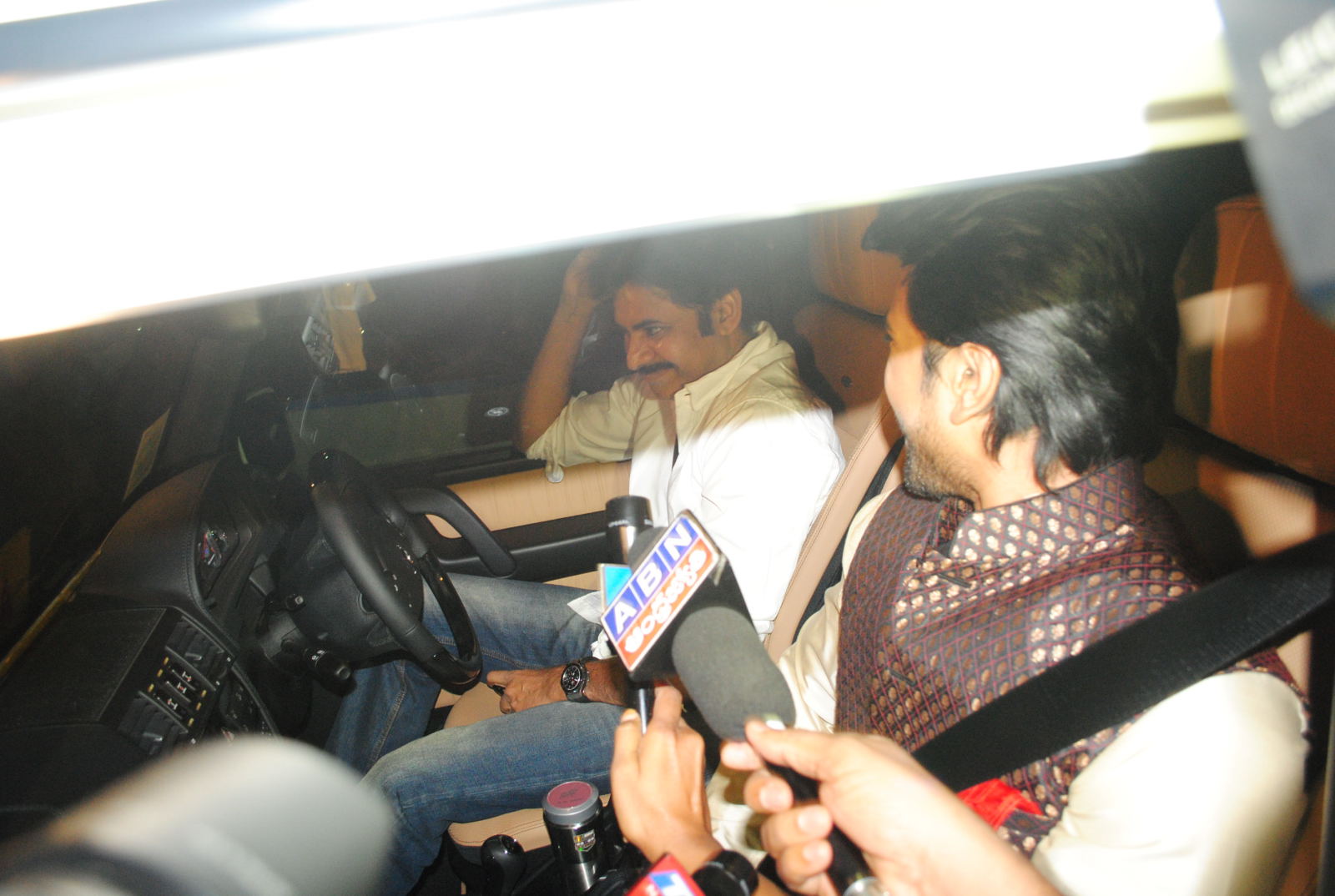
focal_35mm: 27
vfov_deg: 48.1
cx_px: 668
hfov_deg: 67.3
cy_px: 448
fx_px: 1003
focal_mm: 18
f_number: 5
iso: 800
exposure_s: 1/60
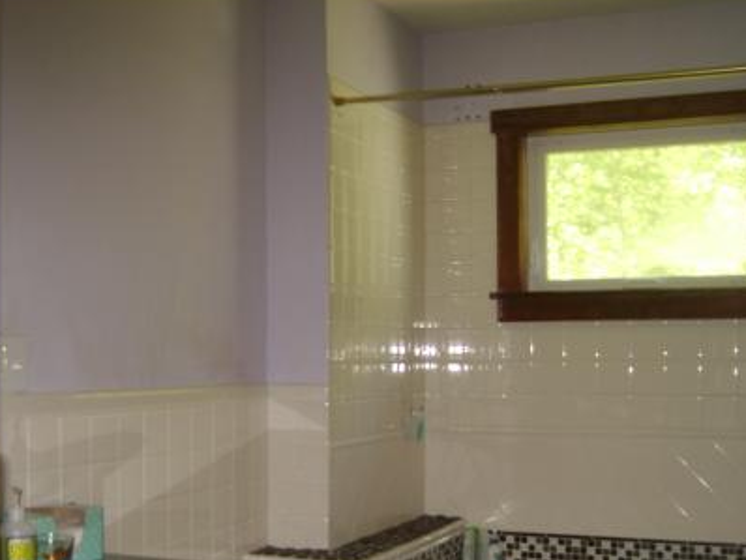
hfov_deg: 37.3
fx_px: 1100
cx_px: 281
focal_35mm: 51
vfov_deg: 28.3
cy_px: 391
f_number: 2.8
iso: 100
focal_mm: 7.4
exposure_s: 1/30
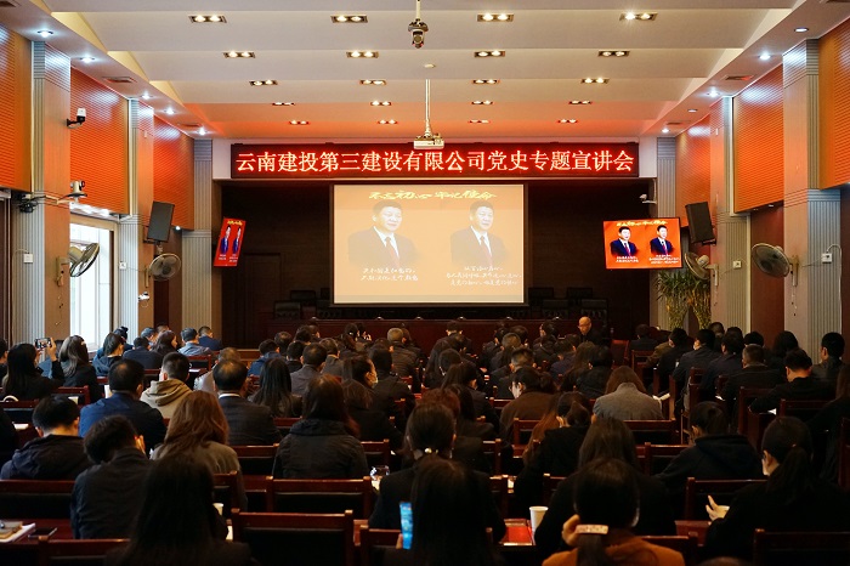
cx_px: 425
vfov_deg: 27.5
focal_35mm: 49
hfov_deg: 40.4
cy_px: 283
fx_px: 1156
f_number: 4.5
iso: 2500
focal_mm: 49
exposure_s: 1/160
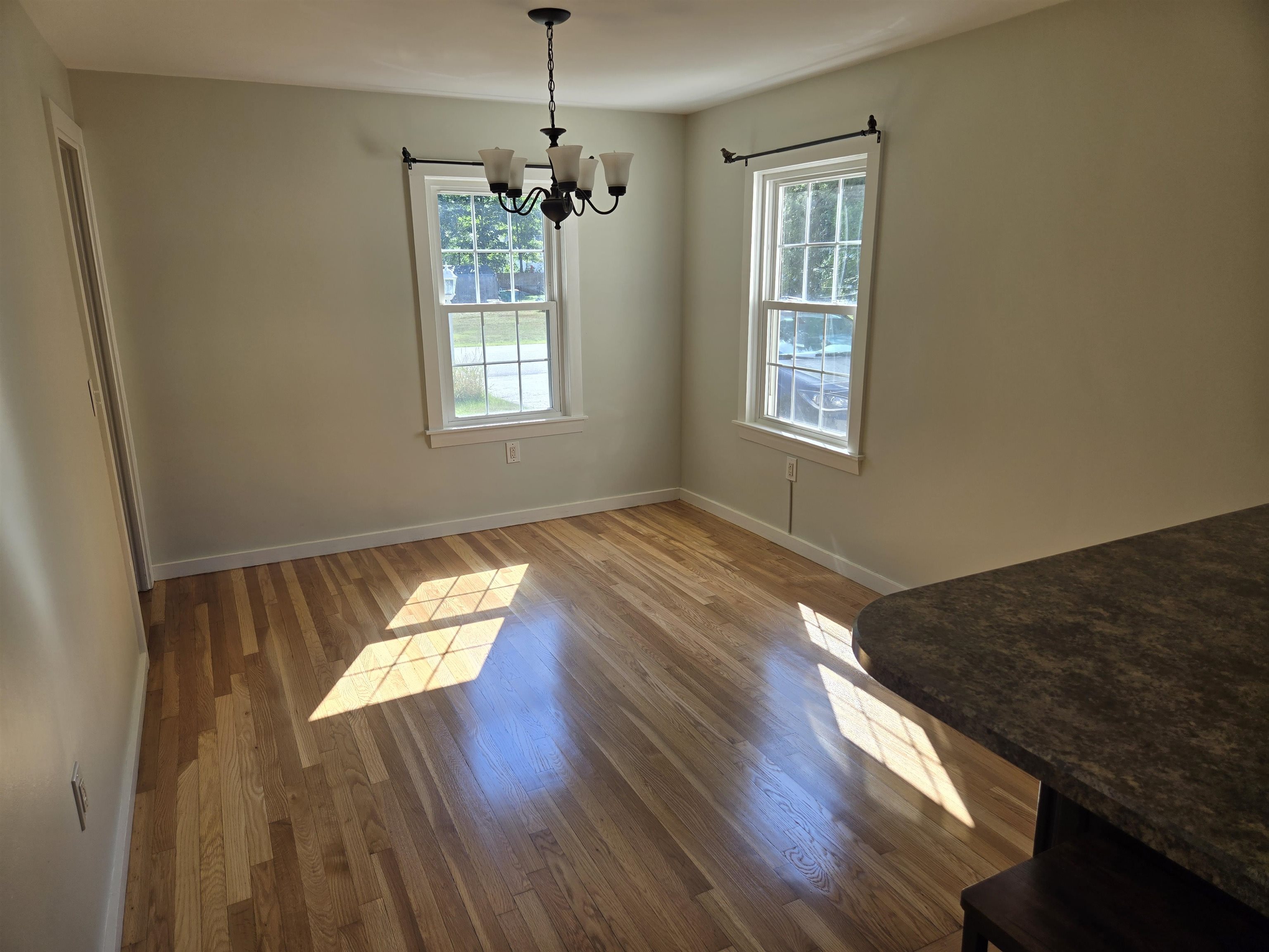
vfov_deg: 58.9
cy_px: 476
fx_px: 843
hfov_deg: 73.9
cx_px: 634
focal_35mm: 23
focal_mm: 5.4
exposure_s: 1/298
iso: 25
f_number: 1.8
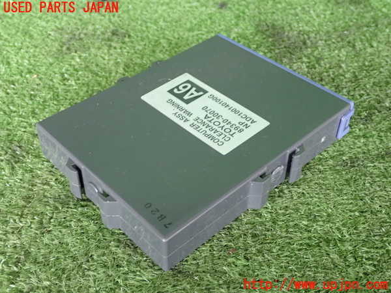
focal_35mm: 44
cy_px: 146
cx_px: 196
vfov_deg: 32.9
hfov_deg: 42.9
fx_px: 497
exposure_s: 1/40
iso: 250
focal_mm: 7.84
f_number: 2.9
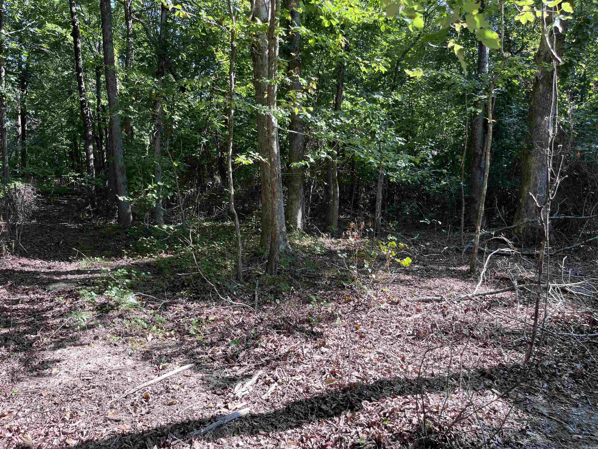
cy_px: 224
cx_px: 299
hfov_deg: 67.3
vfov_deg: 53.1
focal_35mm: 26
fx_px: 449
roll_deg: +0.1
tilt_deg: -6.2
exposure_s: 1/275
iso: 40
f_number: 1.6
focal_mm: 5.1
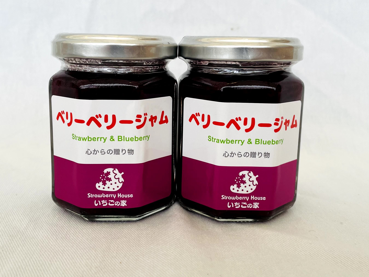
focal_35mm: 39
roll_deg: -0.9
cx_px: 180
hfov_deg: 47.9
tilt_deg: -11.6
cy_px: 130
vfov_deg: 36.8
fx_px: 416
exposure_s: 1/147
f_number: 1.6
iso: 32
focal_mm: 4.2
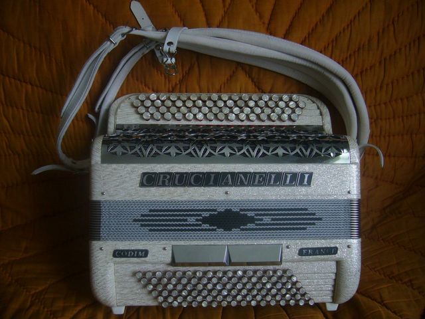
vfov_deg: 40.7
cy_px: 160
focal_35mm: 35
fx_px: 430
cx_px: 212
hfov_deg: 52.6
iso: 100
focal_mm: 5.8
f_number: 2.8
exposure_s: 1/25
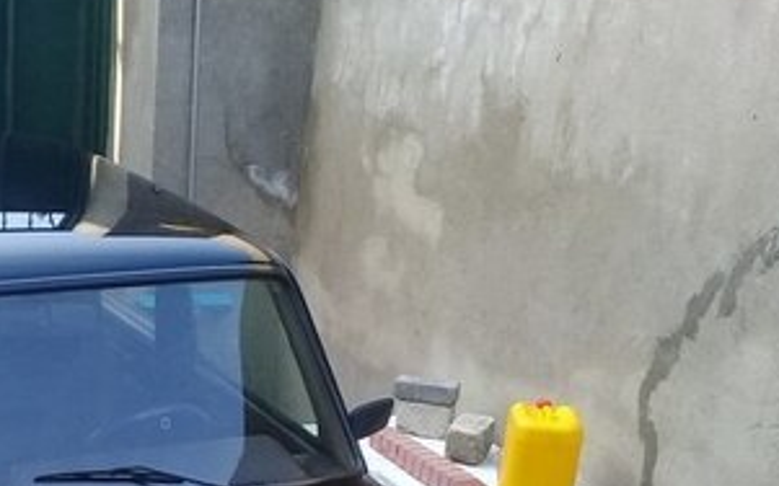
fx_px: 1528
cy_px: 601
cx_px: 36
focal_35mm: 72
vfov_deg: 17.2
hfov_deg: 27.3
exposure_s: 1/173
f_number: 2.2
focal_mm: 3.3
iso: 50
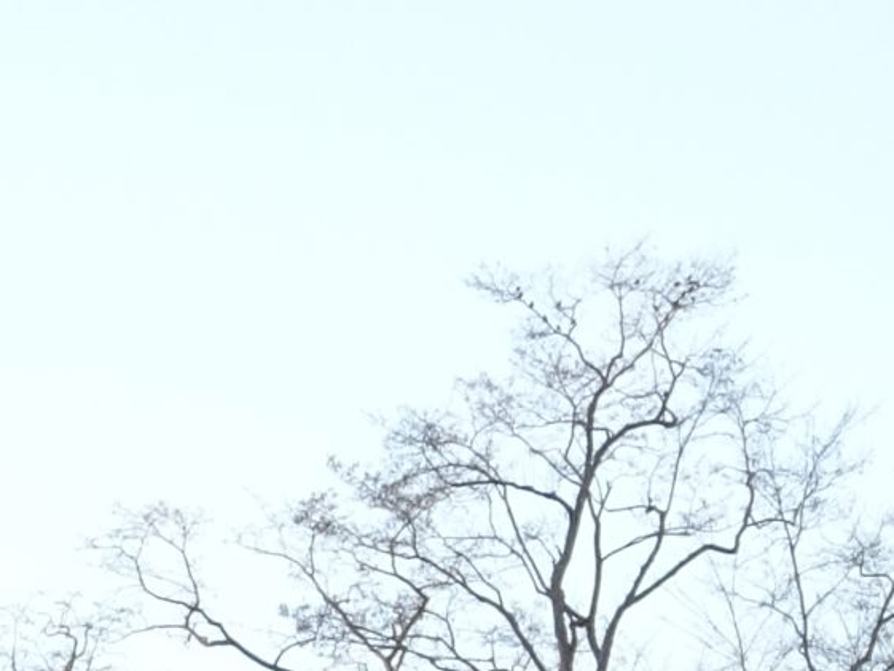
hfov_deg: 4.1
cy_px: 1097
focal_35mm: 479
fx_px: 12373
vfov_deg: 3.1
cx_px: -131
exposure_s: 1/125
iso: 200
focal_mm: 17.97
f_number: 5
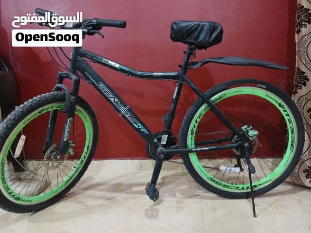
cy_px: 116
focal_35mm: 26
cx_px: 156
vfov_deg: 53.1
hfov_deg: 67.3
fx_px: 234
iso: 640
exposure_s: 1/20
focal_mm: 3.98
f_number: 1.8
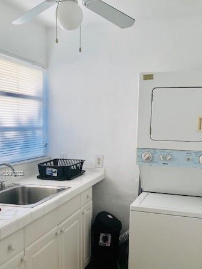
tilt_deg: -7.6
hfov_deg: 36.0
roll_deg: -0.1
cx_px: 99
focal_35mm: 40
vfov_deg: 46.2
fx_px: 311
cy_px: 174
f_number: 1.8
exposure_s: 1/120
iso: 32
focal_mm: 4
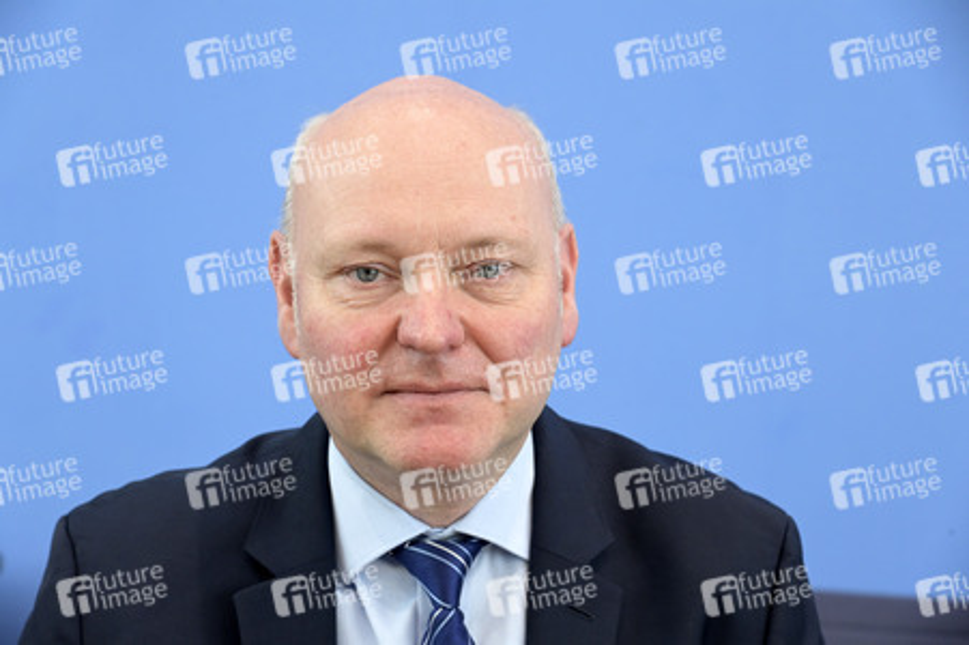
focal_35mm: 85
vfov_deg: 16.0
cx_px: 484
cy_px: 322
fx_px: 2286
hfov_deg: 23.9
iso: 3200
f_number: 6.3
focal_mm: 85
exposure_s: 1/320
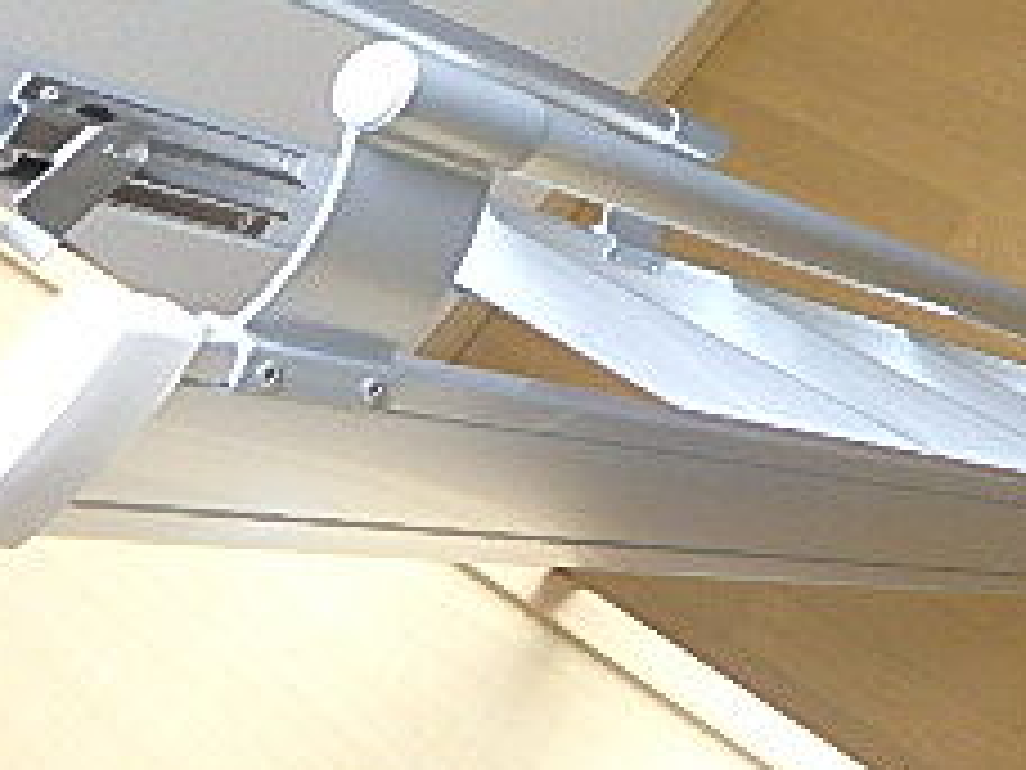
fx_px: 1749
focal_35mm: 59
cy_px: -216
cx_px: 1413
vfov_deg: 22.4
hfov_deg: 26.5
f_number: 3.5
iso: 400
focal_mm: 3.7
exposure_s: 1/30
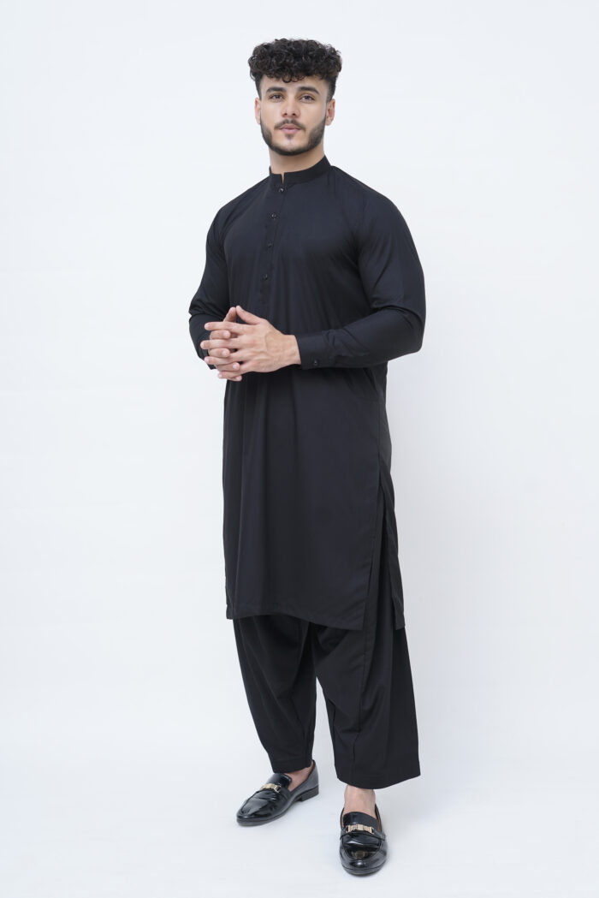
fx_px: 1247
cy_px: 449
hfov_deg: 27.0
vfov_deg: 39.6
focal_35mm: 50
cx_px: 300
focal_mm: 50
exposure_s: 1/125
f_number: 4
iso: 100
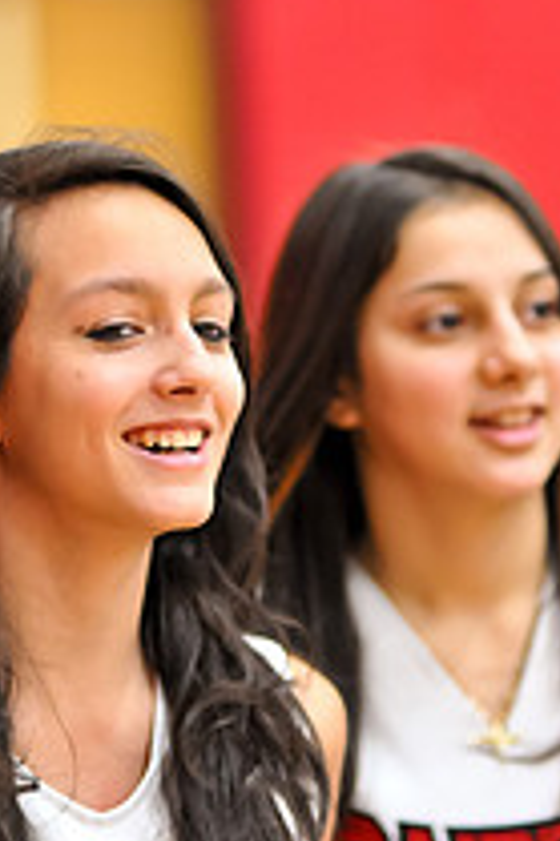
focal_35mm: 183
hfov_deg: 7.5
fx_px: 4277
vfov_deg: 11.2
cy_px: 394
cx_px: 103
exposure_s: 1/500
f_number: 2
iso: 4500
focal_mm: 85
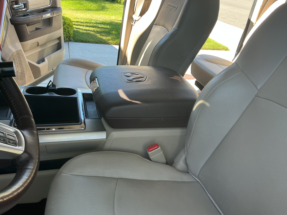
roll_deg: +1.1
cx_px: 144
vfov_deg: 48.2
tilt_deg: -29.1
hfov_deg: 61.7
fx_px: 240
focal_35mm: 29
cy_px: 108
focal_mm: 3
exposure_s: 1/120
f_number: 1.8
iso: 25
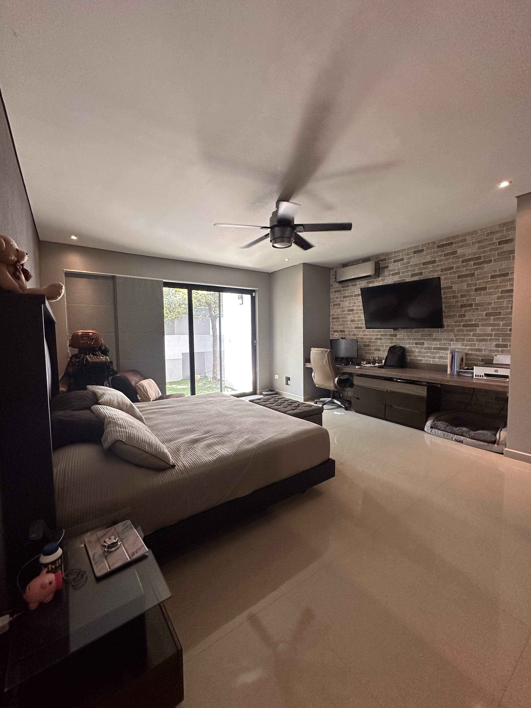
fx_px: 286
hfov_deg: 85.7
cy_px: 354
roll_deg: +0.5
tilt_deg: -4.0
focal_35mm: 14
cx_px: 266
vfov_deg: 102.1
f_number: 2.2
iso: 200
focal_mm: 2.22
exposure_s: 1/99
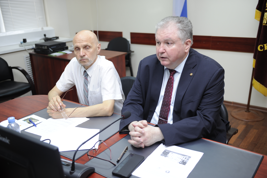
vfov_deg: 35.0
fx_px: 282
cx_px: 134
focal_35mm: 38
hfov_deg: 50.7
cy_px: 89
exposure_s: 1/250
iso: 640
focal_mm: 38
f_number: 2.8
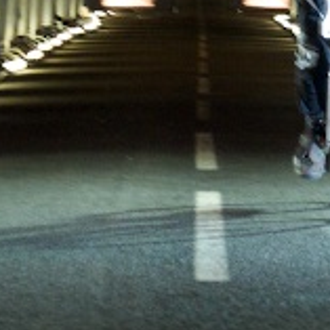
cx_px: 195
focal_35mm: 305
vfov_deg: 5.6
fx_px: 3290
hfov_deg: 5.7
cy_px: -290
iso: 4000
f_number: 6.3
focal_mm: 55
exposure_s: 1/60
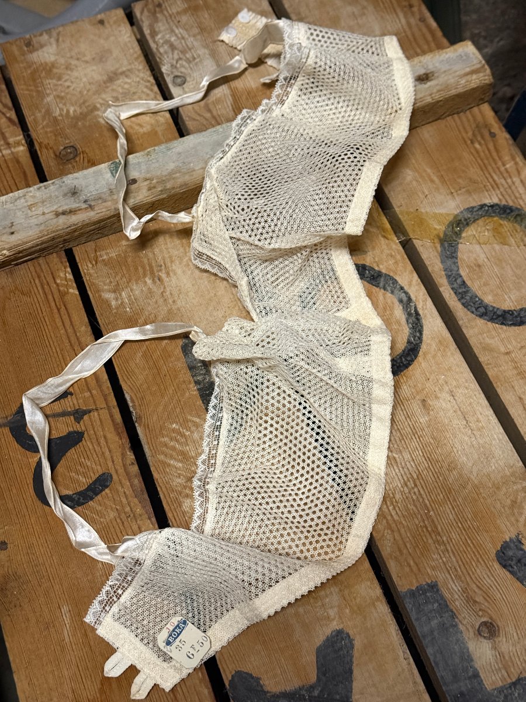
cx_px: 263
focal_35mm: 48
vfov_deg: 39.7
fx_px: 972
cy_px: 351
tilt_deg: -59.4
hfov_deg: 30.3
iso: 500
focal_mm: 6.76
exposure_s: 1/33
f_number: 1.78
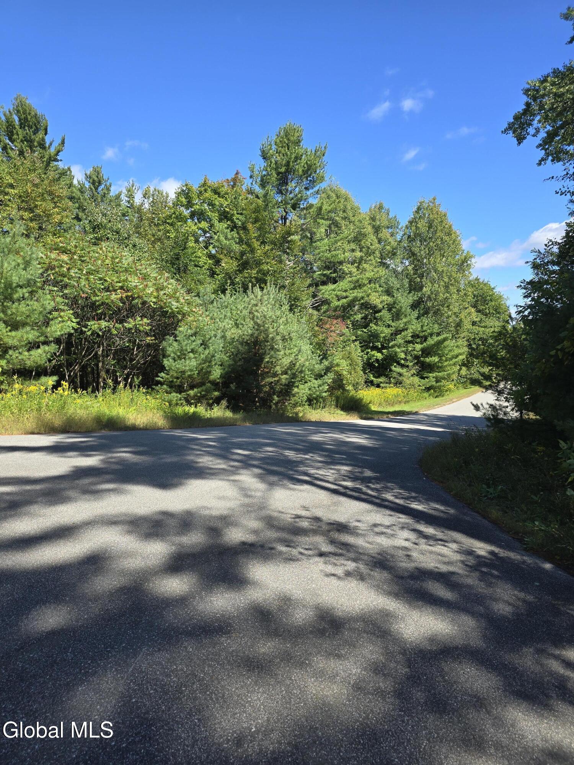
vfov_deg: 73.9
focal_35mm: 23
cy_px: 382
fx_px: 509
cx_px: 287
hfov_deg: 58.9
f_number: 1.7
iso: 12
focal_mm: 6.3
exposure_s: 1/358
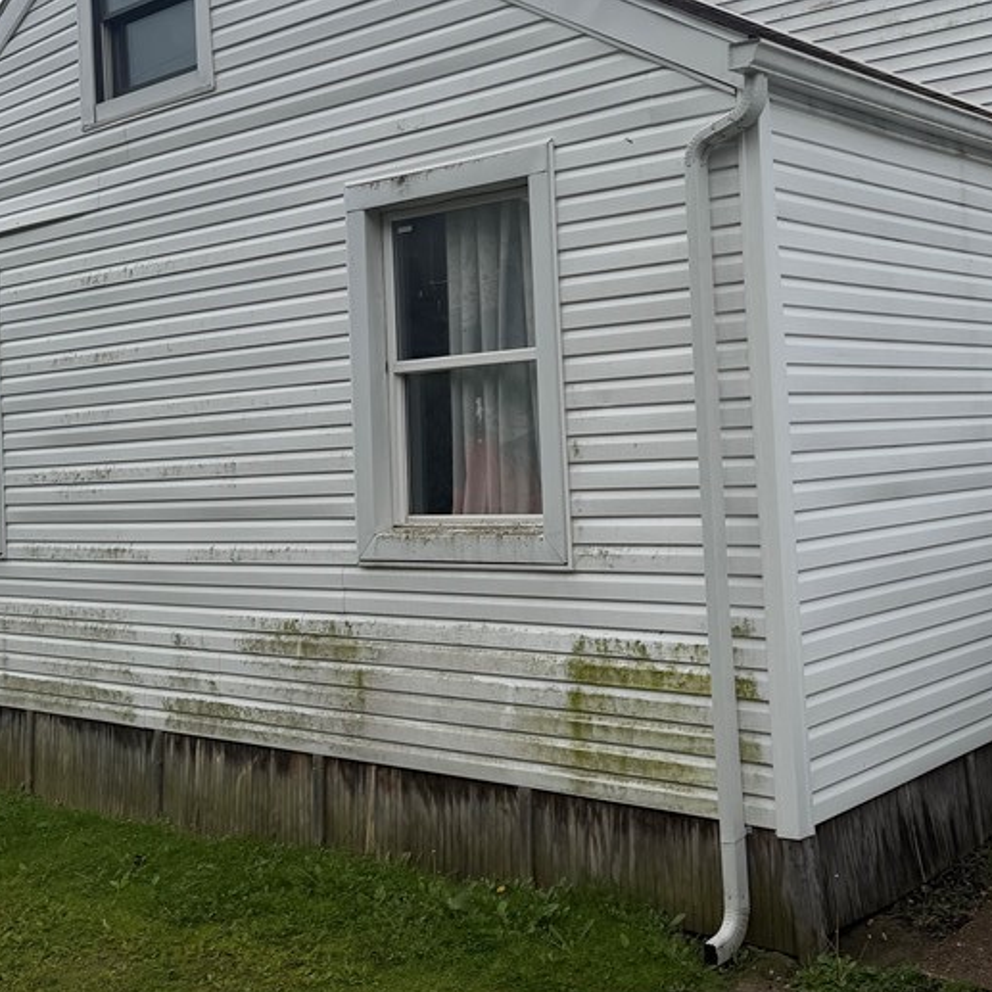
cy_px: 334
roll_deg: +2.3
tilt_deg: +4.2
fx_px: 1362
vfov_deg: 39.6
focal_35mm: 42
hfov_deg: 39.6
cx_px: 650
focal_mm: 6.76
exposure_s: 1/5714
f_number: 1.78
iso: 80
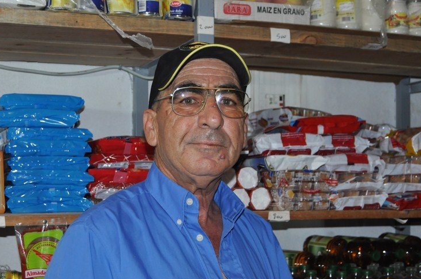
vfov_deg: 22.8
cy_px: 195
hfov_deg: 33.8
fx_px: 689
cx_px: 151
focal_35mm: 59
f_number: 4
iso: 800
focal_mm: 28
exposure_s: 1/60
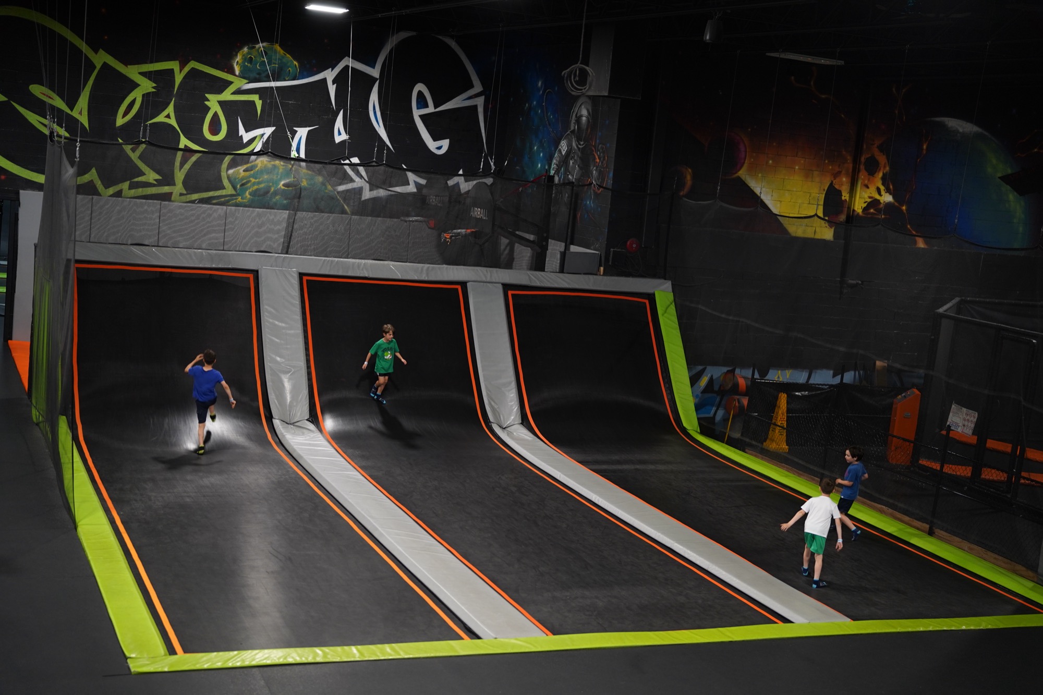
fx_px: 1448
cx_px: 522
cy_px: 348
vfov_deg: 27.0
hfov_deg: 39.6
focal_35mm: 50
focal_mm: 50
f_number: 1.4
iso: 400
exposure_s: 1/160
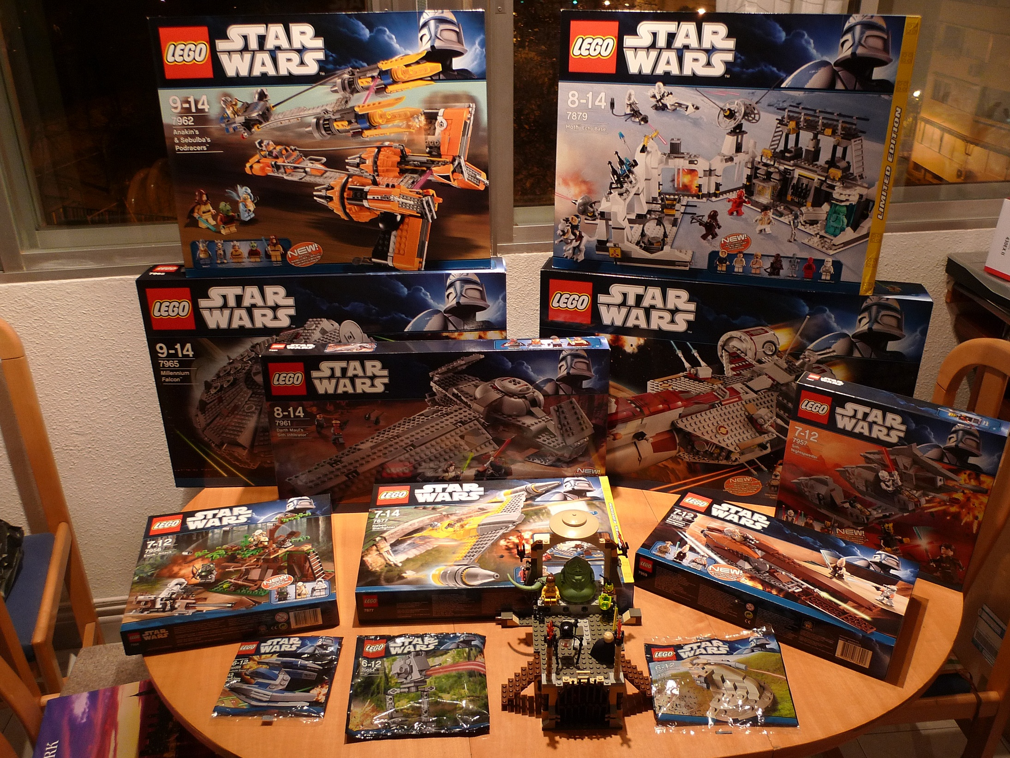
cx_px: 505
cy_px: 379
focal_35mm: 30
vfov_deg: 46.8
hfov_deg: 60.0
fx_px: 875
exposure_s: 1/6
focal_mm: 6.3
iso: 200
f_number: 2.5
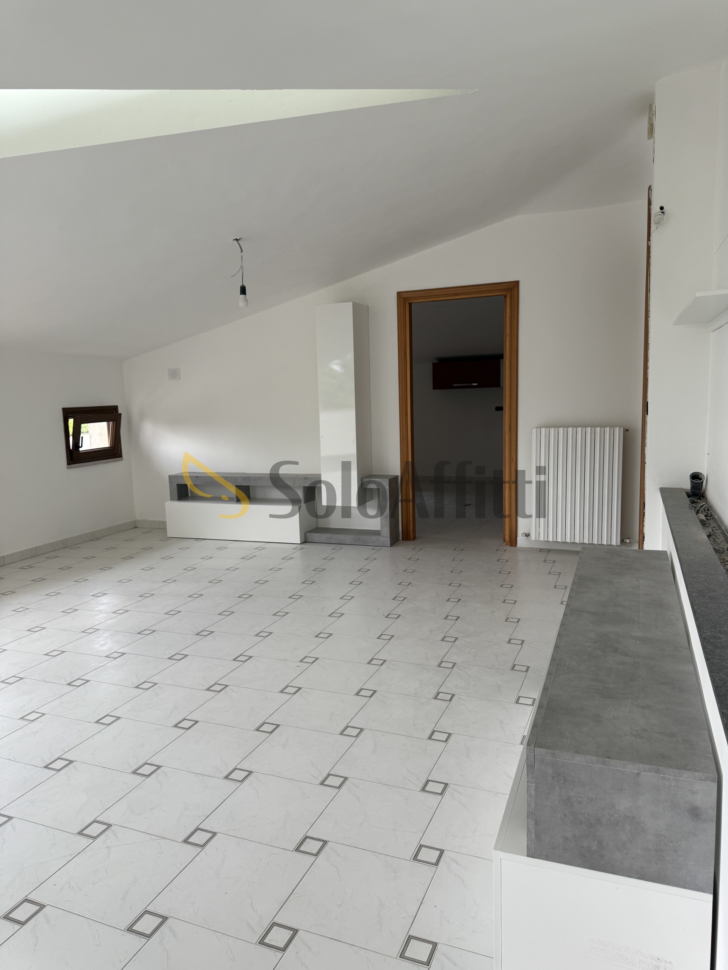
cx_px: 364
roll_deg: +1.9
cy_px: 485
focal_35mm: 24
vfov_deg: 71.6
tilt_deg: -7.1
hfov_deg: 56.8
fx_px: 673
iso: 125
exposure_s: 1/121
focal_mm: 6.76
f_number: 1.78
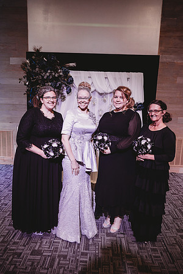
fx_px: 183
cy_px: 137
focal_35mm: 24
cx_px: 92
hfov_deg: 53.1
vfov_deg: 73.7
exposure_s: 1/125
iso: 400
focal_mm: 24
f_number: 2.2
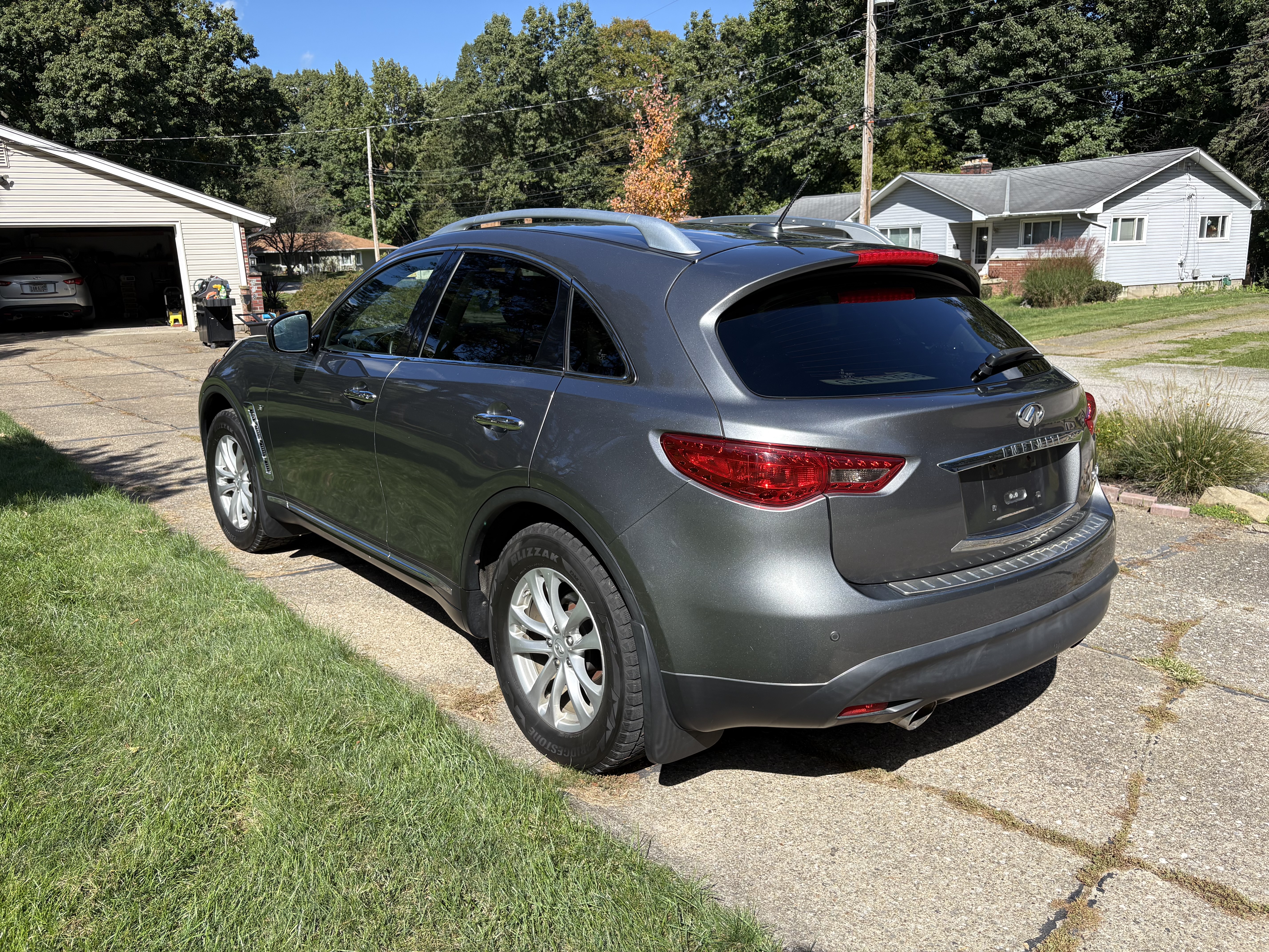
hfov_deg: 67.3
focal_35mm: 26
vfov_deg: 53.1
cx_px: 634
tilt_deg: -13.7
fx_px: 953
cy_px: 476
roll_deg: +2.2
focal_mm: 5.96
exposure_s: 1/2208
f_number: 1.6
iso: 50
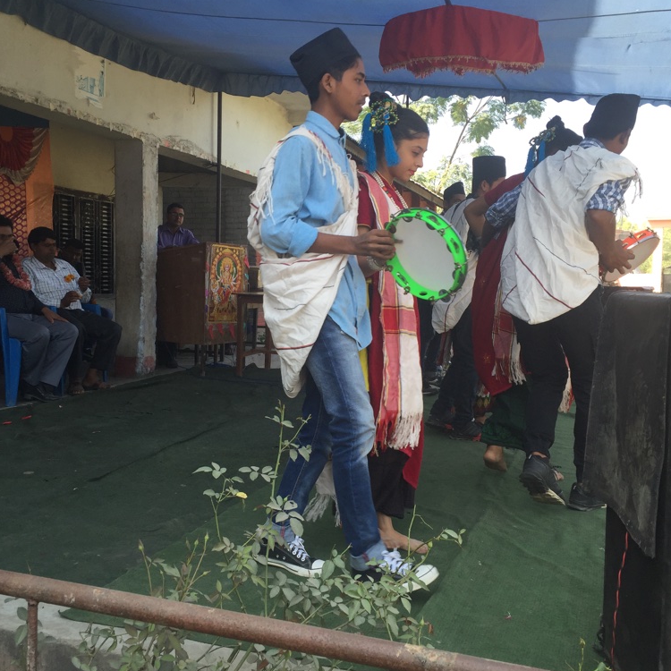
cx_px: 311
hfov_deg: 47.2
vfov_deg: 47.2
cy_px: 333
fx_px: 768
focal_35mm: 35
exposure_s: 1/255
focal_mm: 4.15
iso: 32
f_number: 2.2
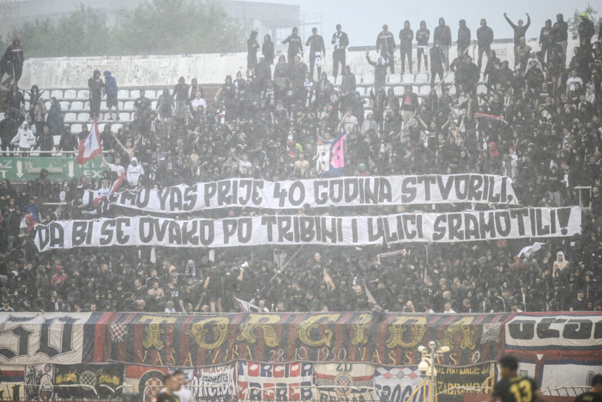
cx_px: 301
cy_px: 201
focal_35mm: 300
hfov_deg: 6.9
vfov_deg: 4.6
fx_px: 5016
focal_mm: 300
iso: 1600
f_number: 2.8
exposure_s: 1/1250
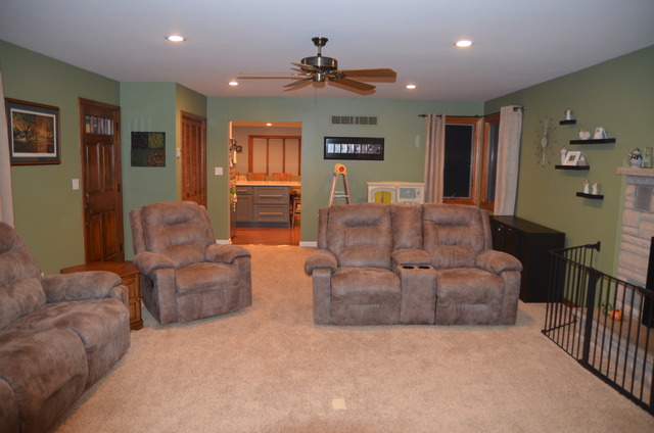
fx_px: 462
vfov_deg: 50.2
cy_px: 216
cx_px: 327
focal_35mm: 26
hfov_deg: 70.5
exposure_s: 1/60
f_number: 2.8
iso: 1100
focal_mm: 17
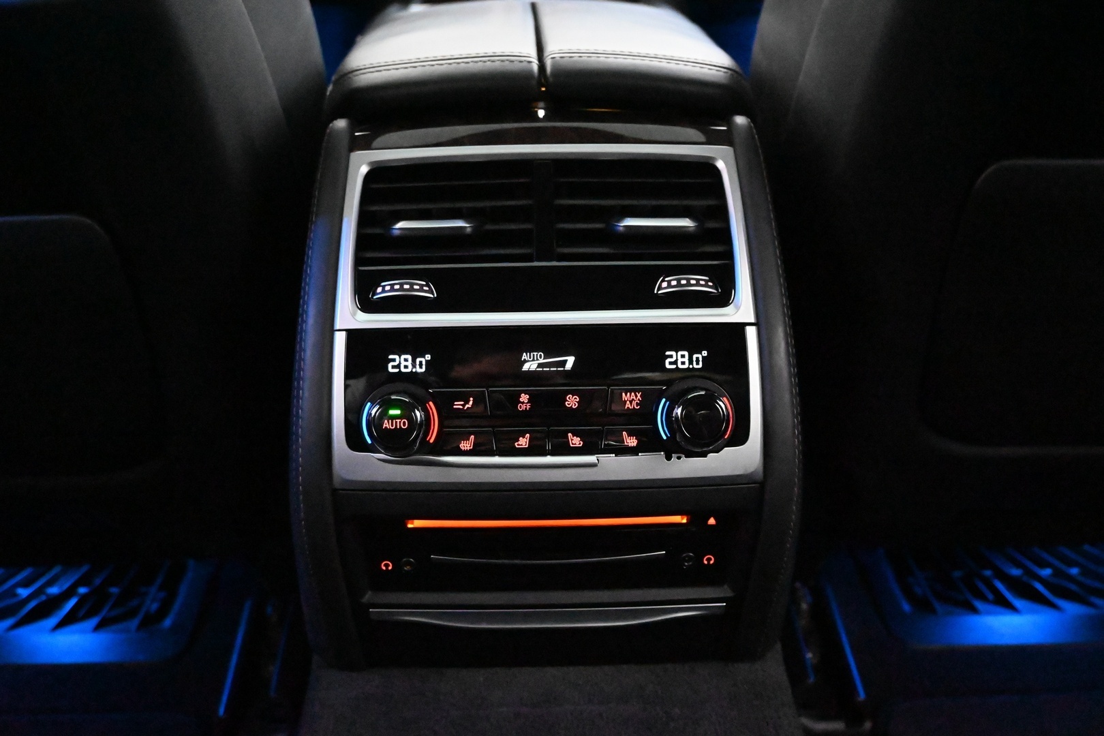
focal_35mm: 39
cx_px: 552
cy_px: 368
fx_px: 1196
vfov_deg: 34.2
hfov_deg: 49.6
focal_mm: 26
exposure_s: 1/40
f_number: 4.5
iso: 25600
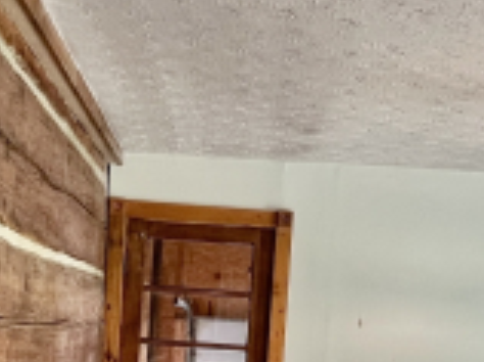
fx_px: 768
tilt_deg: -0.7
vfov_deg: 25.5
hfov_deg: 35.0
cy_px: 337
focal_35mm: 55
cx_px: 240
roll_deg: -3.8
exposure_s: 1/60
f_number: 1.8
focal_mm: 1.57
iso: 200
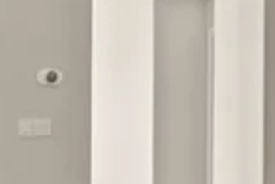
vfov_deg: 11.8
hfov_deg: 14.3
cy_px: 91
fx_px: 886
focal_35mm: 116
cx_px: 575
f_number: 9
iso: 200
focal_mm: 16
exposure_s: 1.6
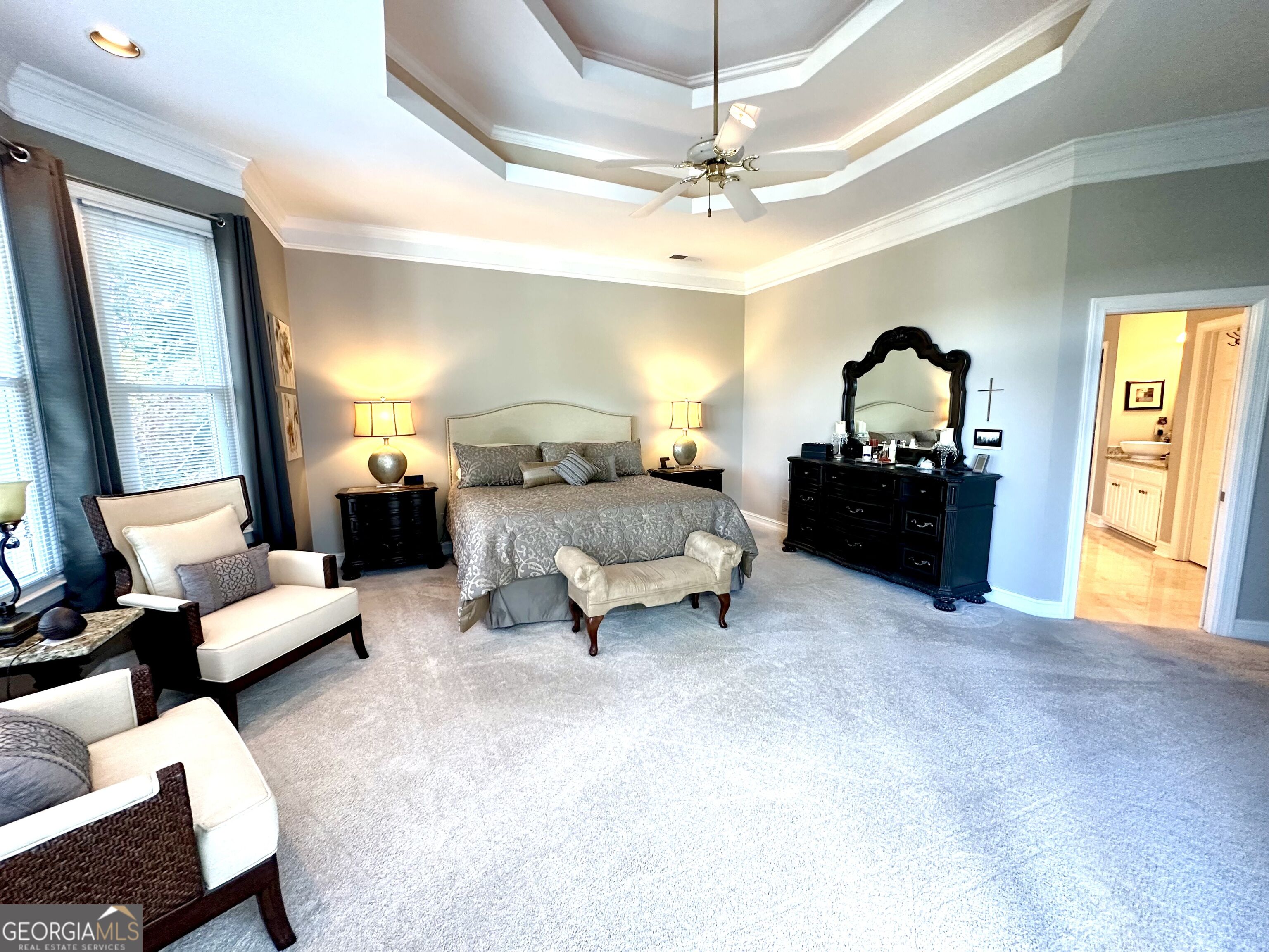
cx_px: 634
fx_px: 513
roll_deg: +0.2
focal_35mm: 14
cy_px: 476
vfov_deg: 85.7
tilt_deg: -8.0
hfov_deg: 102.1
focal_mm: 2.22
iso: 250
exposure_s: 1/60
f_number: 2.2
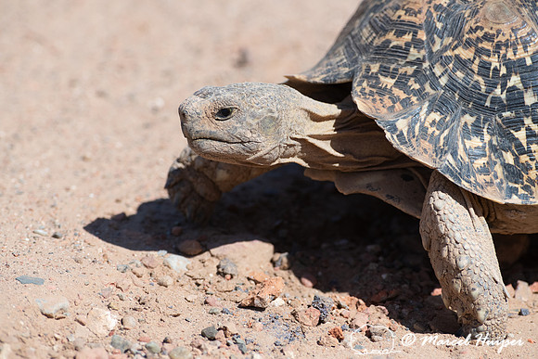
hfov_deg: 3.4
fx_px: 8968
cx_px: 269
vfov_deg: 2.3
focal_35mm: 600
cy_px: 180
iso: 800
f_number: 9
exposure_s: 1/1600
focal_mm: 600
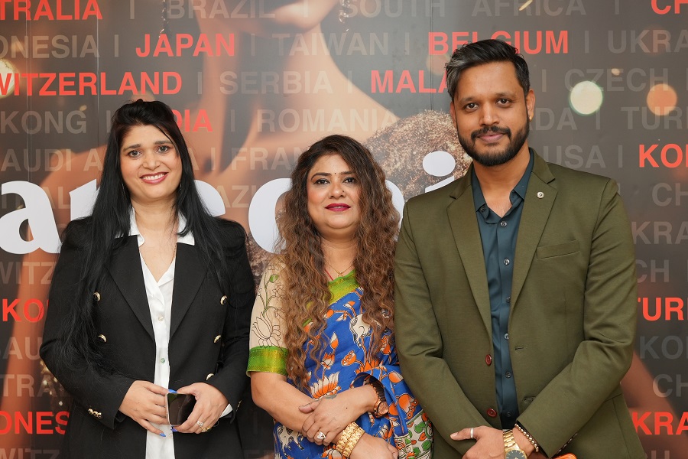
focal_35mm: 52
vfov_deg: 26.0
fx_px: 994
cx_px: 344
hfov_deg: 38.2
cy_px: 230
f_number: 2.8
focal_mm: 35
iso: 640
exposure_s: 1/250
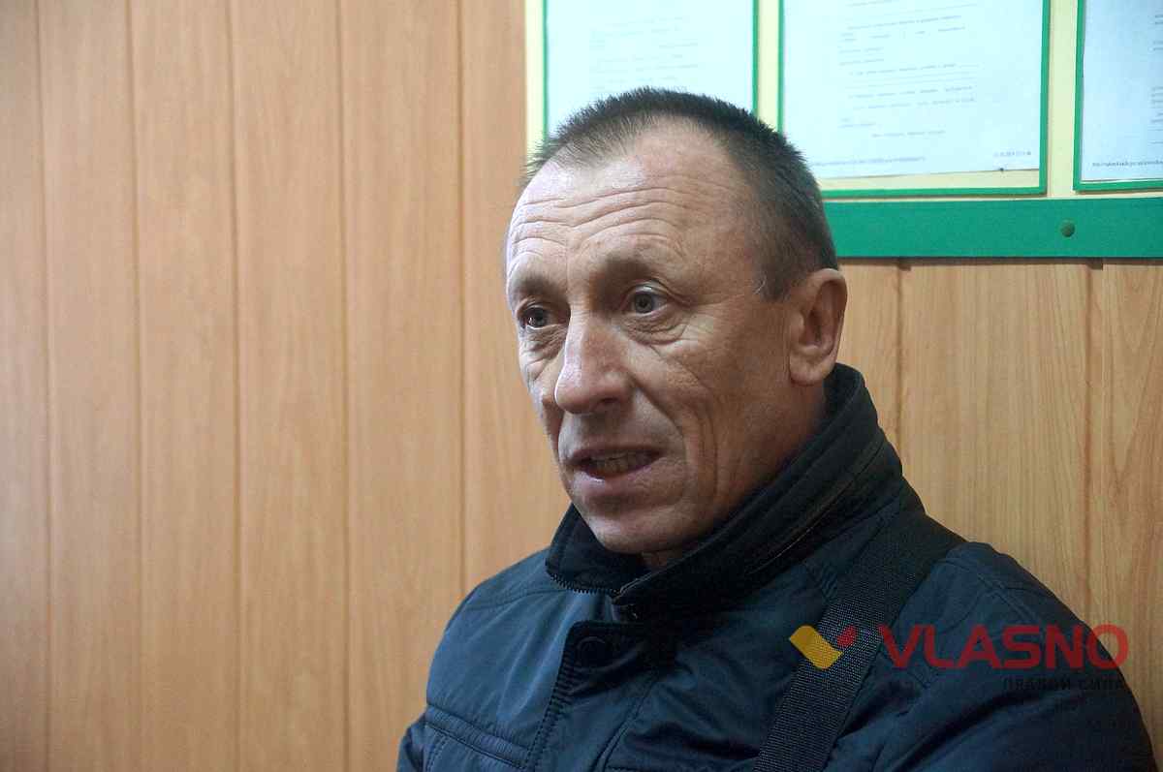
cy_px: 386
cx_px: 582
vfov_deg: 16.5
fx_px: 2662
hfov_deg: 24.6
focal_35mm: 82
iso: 3200
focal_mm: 55
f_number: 5
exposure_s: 1/30
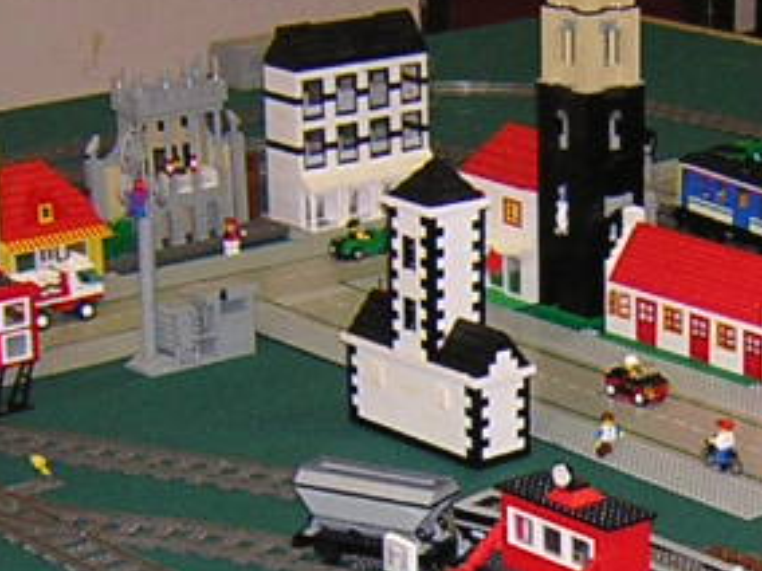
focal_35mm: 130
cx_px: 765
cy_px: 560
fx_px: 2862
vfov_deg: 11.3
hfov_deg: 14.9
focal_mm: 4.7
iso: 236
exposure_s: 1/60.1
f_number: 2.6
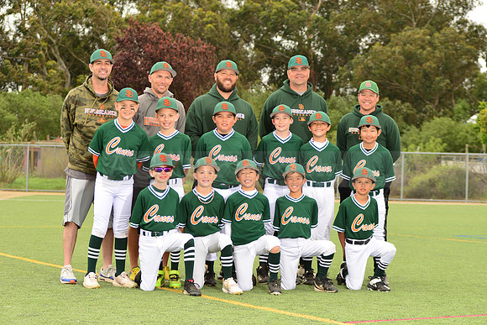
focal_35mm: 95
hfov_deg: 21.5
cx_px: 244
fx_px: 1285
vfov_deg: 14.4
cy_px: 162
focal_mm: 95
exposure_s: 1/250
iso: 200
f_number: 6.3
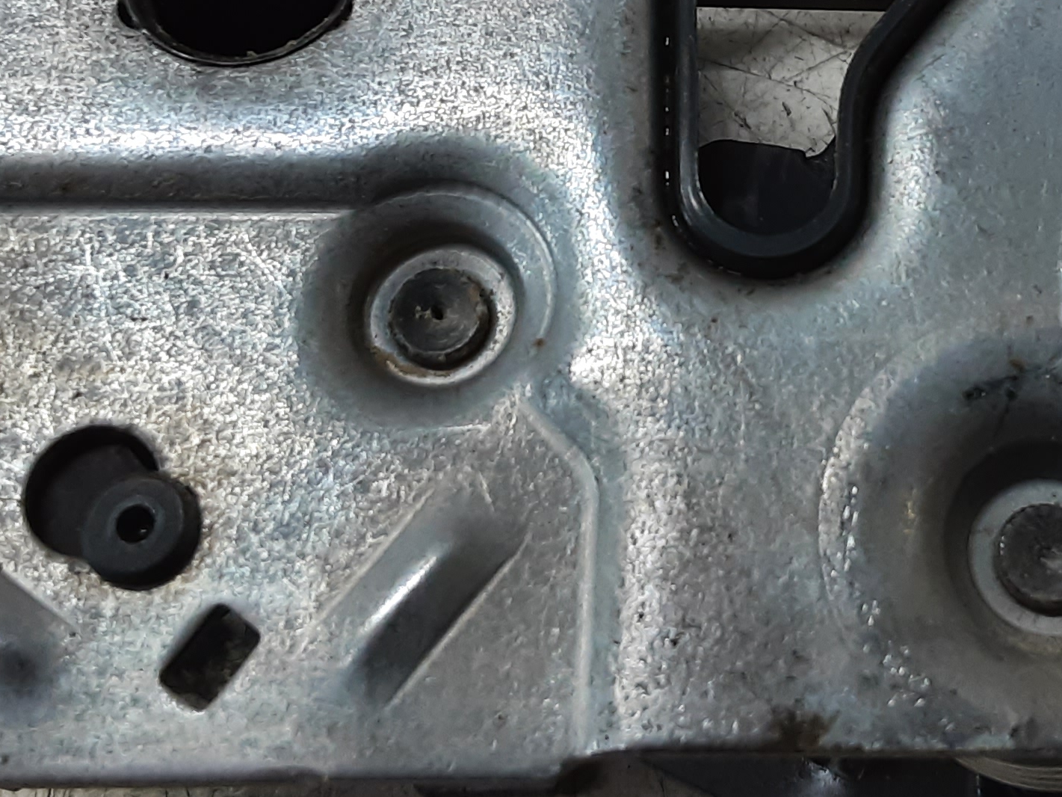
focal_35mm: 62
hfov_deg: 30.8
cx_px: 759
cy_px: 70
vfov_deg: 23.0
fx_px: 1902
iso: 100
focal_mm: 2.91
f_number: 1.9
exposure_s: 1/50
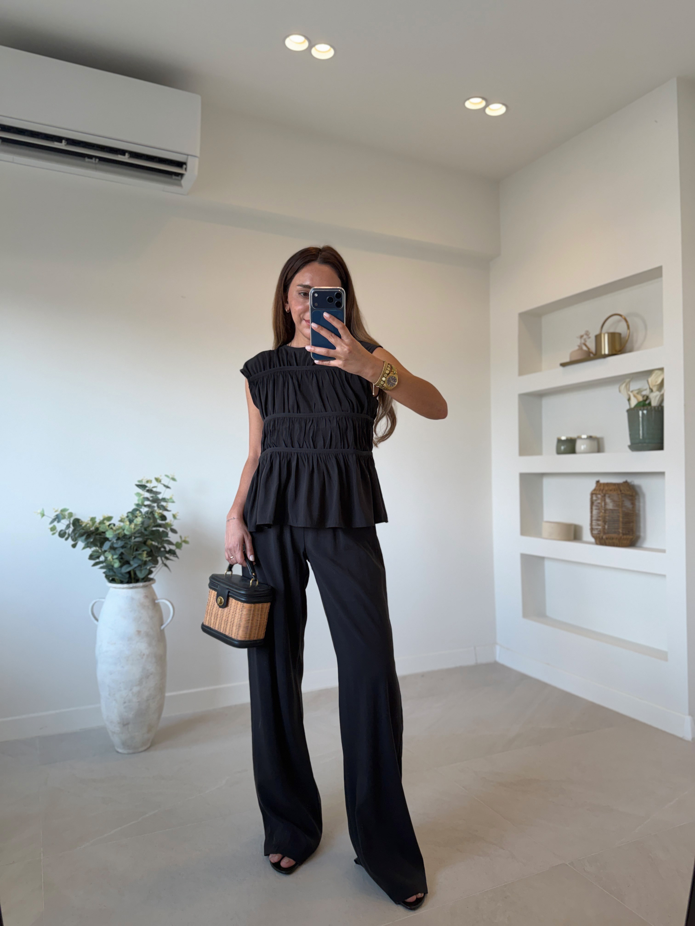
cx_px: 348
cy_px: 463
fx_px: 642
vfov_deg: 71.6
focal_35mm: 24
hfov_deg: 56.8
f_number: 1.78
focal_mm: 6.76
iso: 80
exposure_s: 1/100
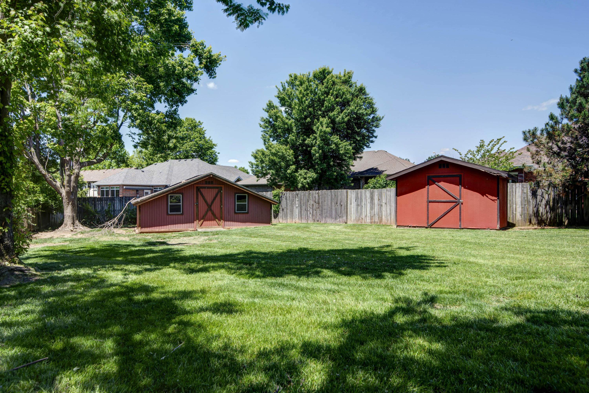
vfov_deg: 49.6
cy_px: 196
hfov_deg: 69.4
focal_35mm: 26
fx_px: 425
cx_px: 294
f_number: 6.3
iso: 100
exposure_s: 1/400
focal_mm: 26
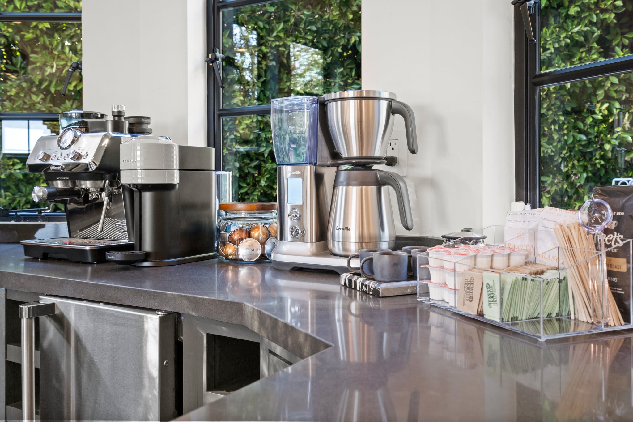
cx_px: 316
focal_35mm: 35
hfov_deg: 54.4
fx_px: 615
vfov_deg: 37.8
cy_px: 211
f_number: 8
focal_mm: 35
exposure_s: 1/40
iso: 10000
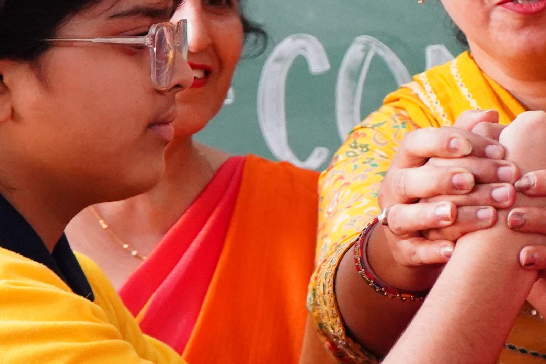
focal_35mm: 200
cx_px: 630
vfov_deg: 6.9
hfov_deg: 10.1
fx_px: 3033
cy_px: 128
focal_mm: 53
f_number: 5
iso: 6400
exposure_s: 1/60
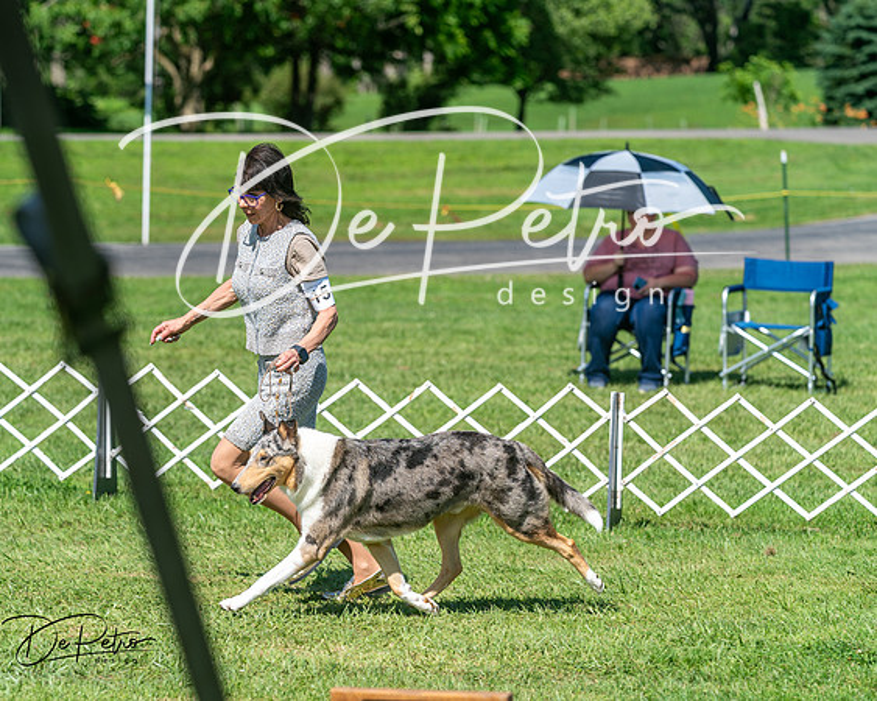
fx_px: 4186
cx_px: 371
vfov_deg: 9.6
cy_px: 310
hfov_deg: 12.0
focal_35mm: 161
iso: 80
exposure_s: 1/1000
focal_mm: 126
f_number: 4
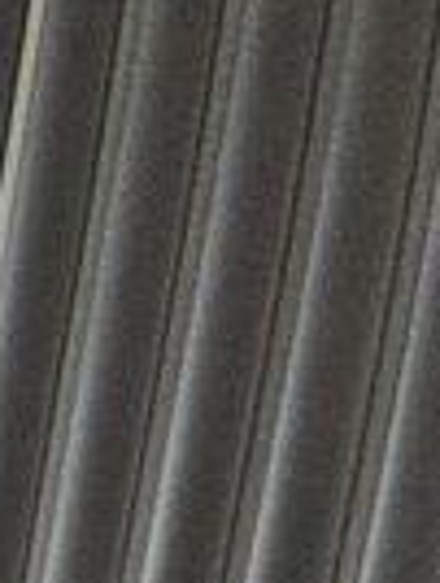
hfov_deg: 7.4
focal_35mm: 99
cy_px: 1066
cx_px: -1481
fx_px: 1673
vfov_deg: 16.4
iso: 125
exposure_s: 1/50
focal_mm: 2.2
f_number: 2.2
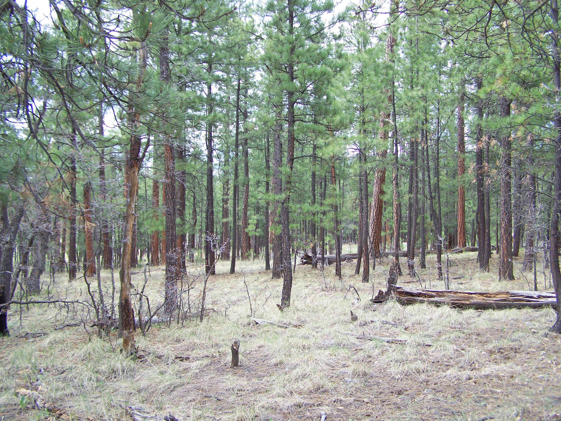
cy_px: 210
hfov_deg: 49.0
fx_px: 616
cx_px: 280
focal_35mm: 38
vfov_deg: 37.7
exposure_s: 1/100
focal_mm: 6.3
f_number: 2.8
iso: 64
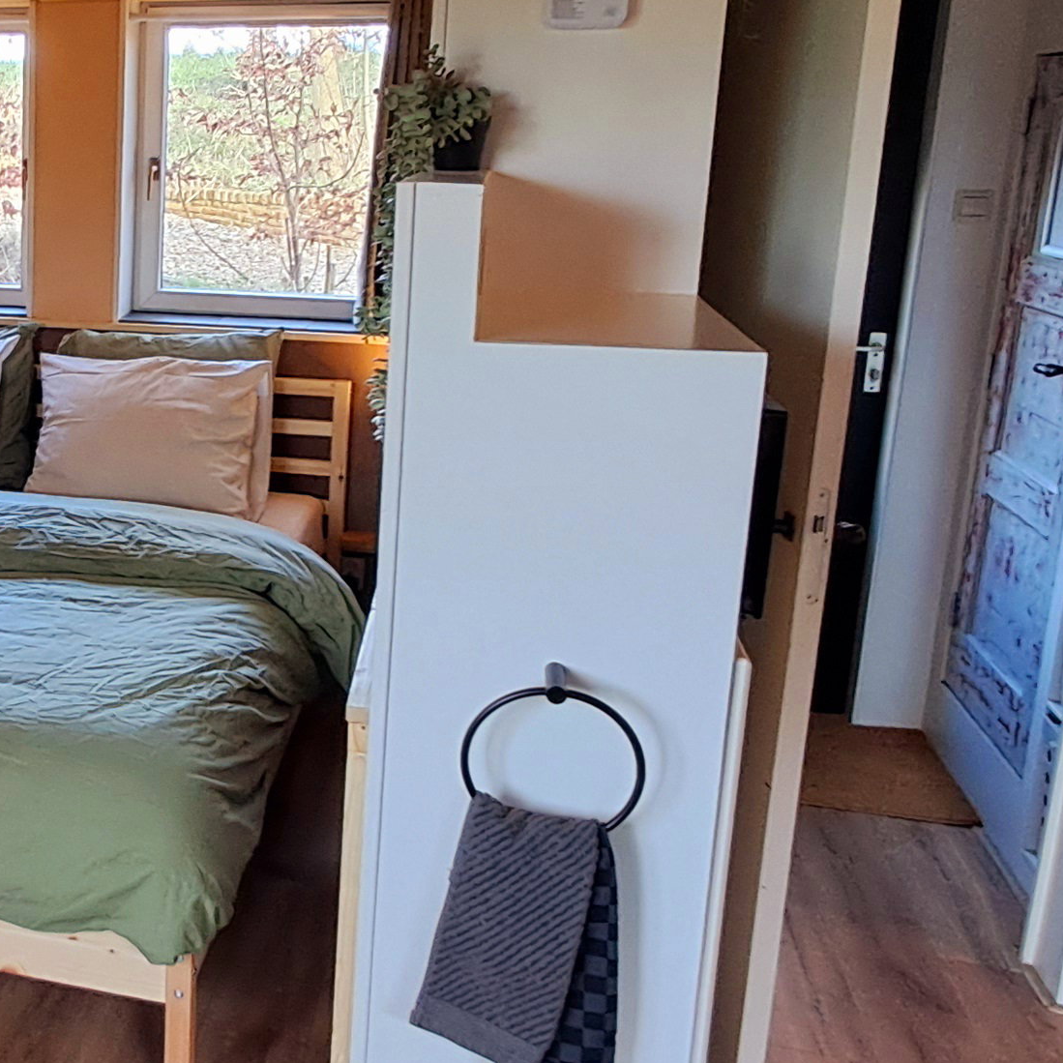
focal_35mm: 42
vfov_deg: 39.9
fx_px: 1459
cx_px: -11
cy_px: 449
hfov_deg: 35.9
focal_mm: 1.64
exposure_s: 1/50
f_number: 2.2
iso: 160
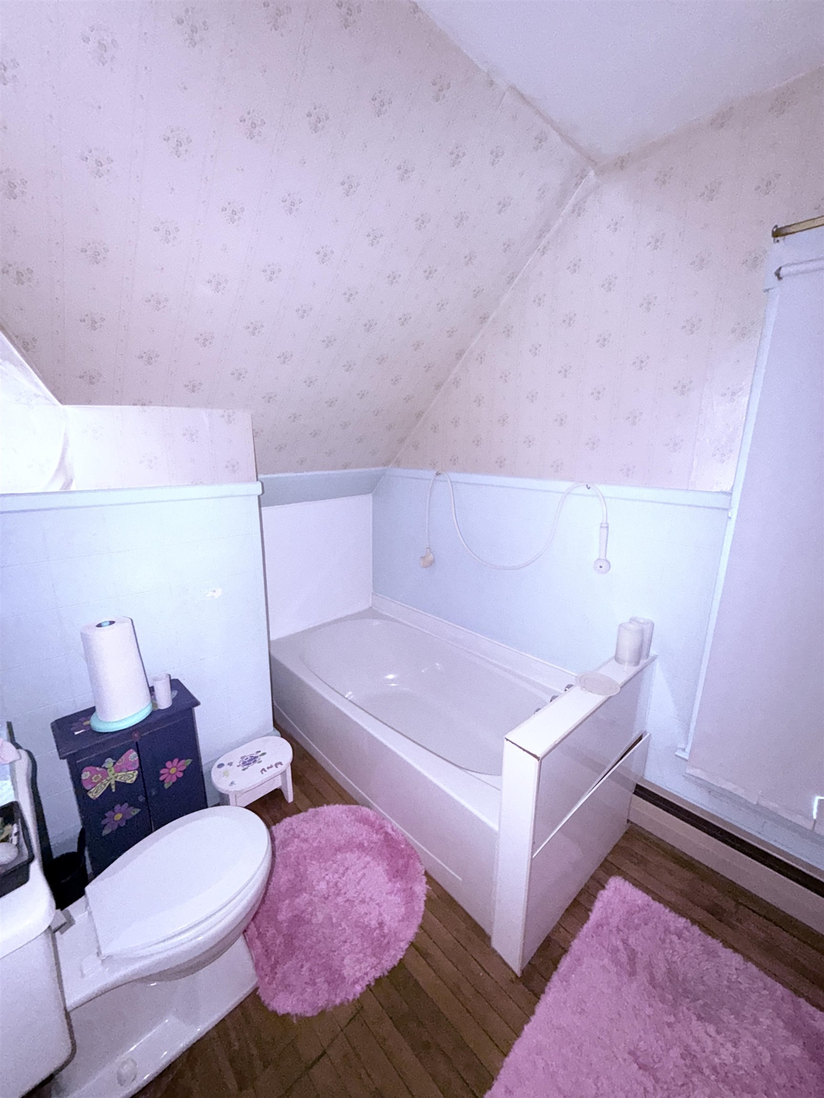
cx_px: 412
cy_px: 549
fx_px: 444
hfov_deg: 85.7
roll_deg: -0.5
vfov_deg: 102.1
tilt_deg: -14.1
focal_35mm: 14
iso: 250
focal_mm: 2.22
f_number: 2.2
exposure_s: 1/30
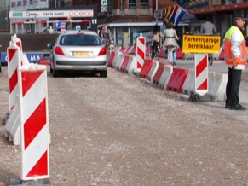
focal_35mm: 111
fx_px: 795
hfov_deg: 17.5
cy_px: 53
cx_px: 33
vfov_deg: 13.3
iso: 400
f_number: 10
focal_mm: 35
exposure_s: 1/400
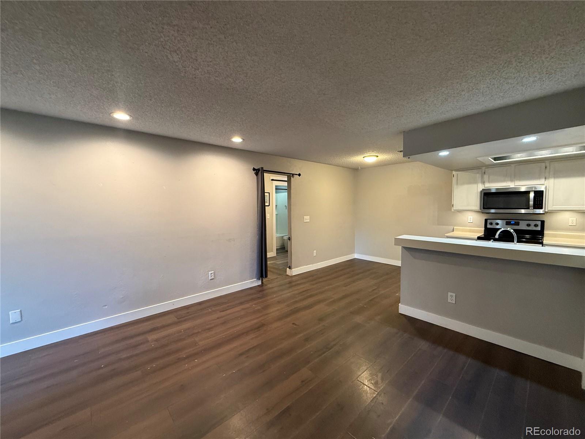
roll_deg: +0.4
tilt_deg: -2.4
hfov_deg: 102.1
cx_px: 292
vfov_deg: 85.7
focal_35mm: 14
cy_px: 220
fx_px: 237
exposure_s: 1/60
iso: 400
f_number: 2.2
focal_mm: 2.22
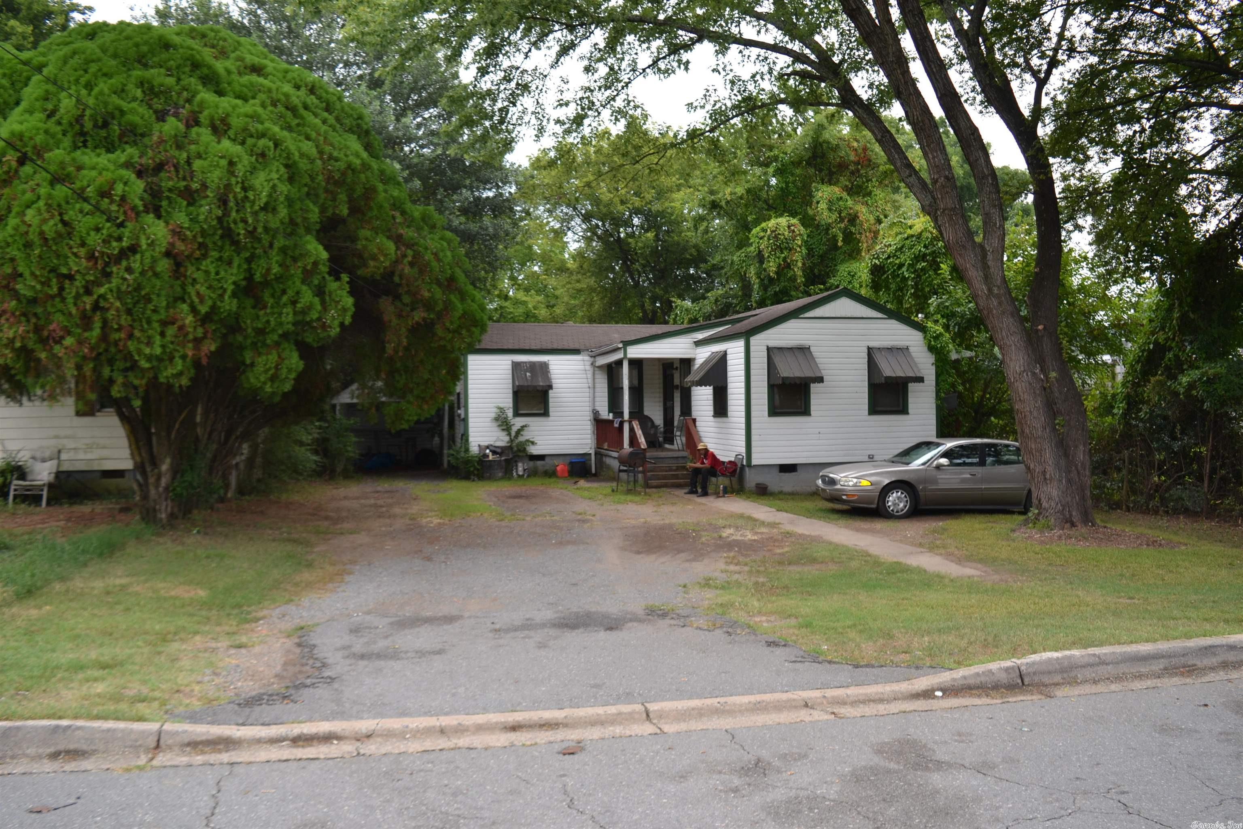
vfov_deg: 47.9
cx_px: 622
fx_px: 932
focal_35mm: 27
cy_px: 414
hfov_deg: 67.4
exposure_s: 1/200
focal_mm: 18
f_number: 5
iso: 100
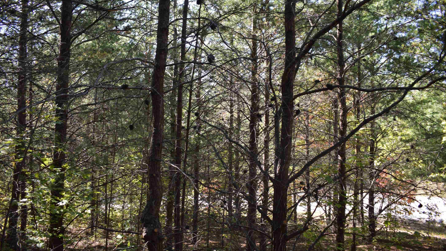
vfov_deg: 38.9
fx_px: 355
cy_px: 117
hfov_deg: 64.3
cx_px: 221
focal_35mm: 30
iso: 100
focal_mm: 18
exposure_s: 1/80
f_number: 4.5
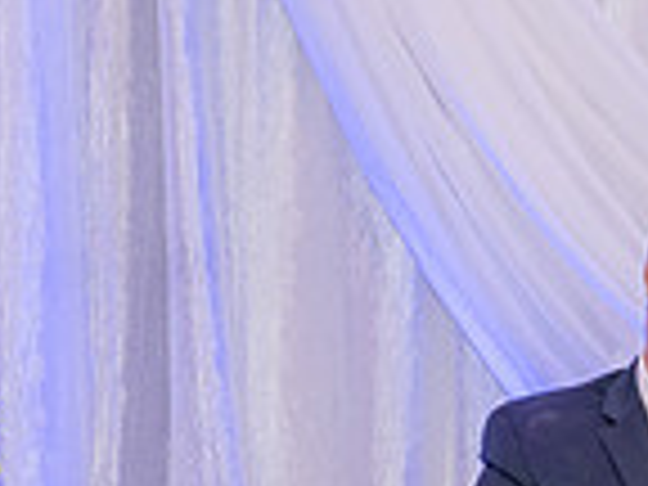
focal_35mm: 272
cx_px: 1026
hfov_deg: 7.1
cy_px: 830
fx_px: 5092
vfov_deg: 5.4
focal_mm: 70
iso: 1600
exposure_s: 1/200
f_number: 4
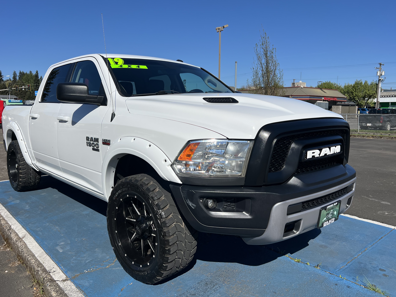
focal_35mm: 28
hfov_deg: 63.4
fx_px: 320
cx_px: 193
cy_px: 141
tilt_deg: -7.1
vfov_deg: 49.7
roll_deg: -0.8
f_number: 1.5
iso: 50
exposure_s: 1/8000
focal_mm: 5.7
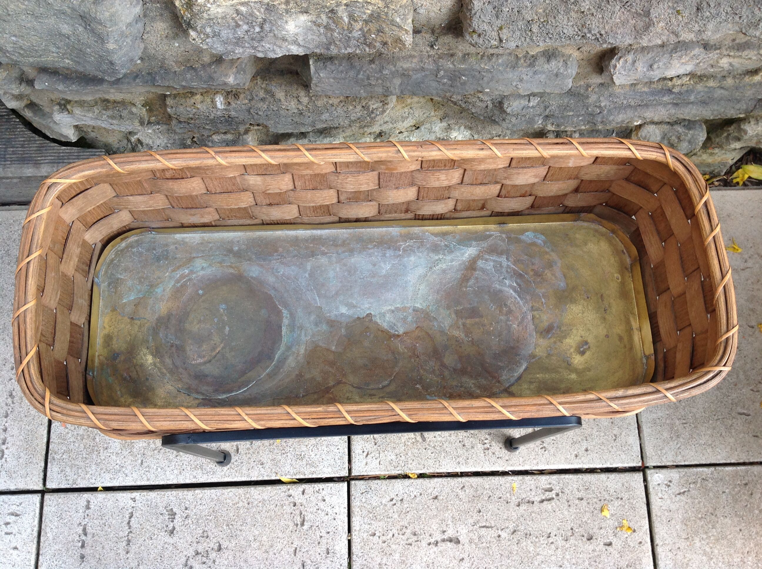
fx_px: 769
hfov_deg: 52.7
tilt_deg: -77.1
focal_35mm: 35
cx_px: 381
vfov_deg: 40.6
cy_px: 284
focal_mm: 4.28
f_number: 2.4
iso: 50
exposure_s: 1/169
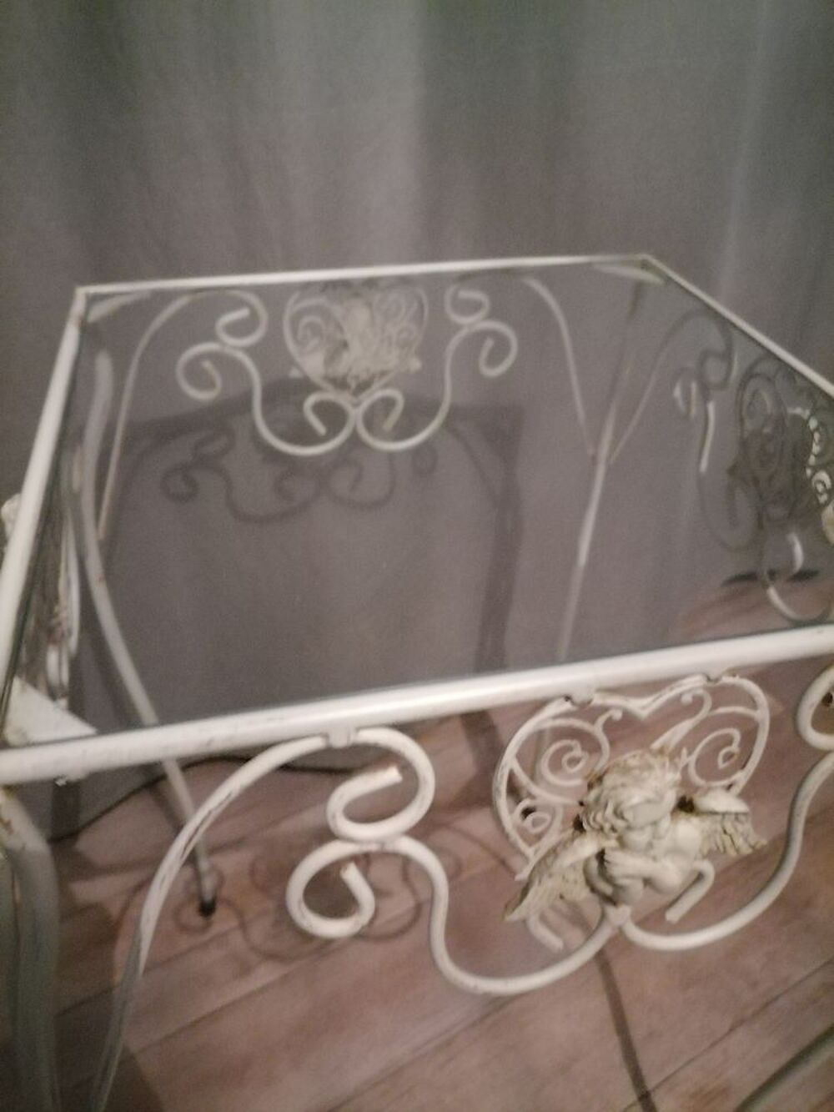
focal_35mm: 27
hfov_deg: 51.4
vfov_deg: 65.3
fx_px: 867
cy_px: 556
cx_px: 417
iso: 4000
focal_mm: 5.4
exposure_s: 1/14.3
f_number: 1.8
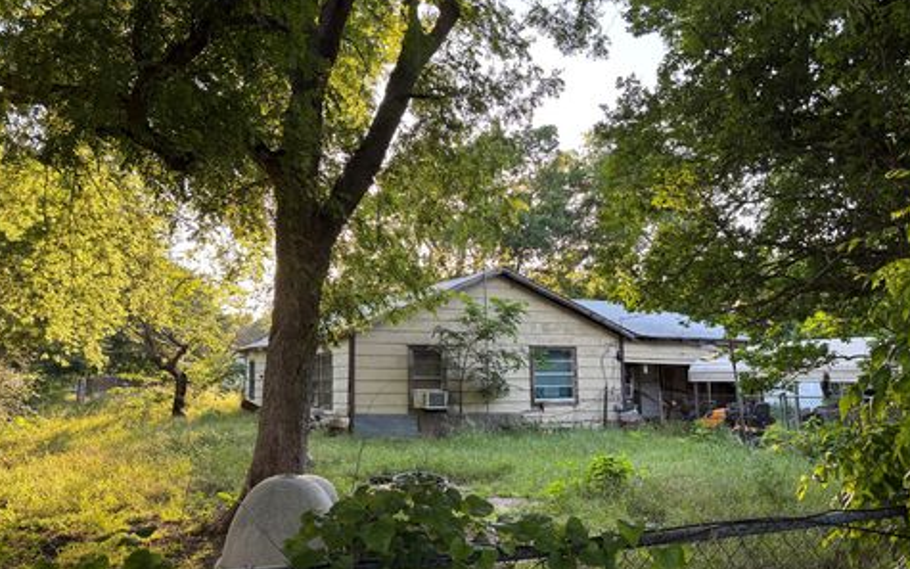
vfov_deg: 43.1
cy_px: 300
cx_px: 456
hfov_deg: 64.6
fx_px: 719
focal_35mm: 29
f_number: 1.6
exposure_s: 1/131
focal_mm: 5.96
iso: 32
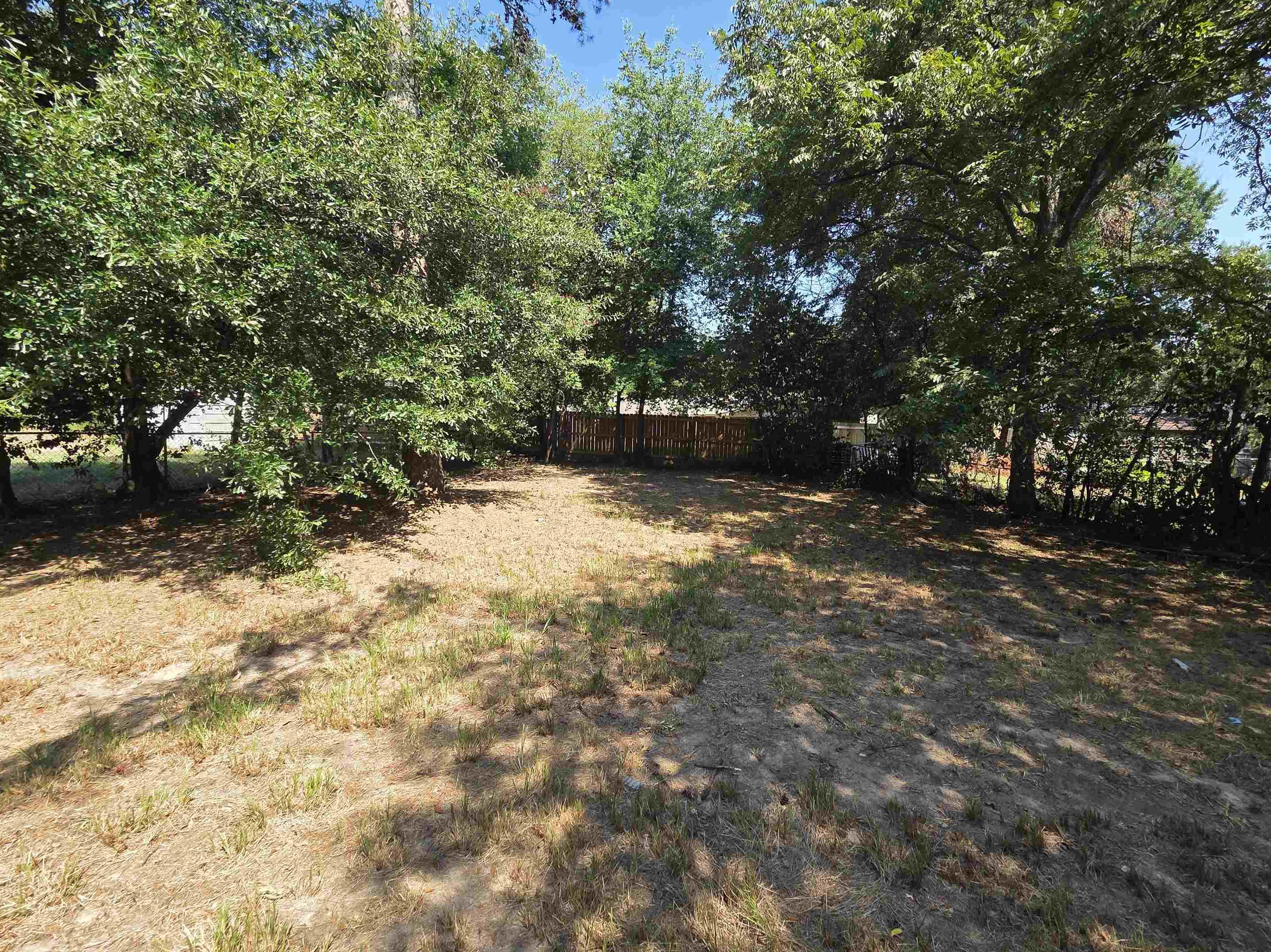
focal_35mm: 14
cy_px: 476
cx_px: 659
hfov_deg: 102.0
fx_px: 514
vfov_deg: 85.7
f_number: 2.2
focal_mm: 2.2
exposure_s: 1/523
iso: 50
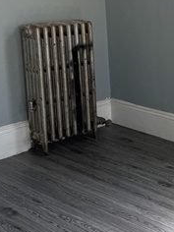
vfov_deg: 25.0
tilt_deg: -11.3
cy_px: 88
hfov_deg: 17.5
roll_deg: -0.3
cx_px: 238
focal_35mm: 78
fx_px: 523
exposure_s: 1/216
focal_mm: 6.76
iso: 80
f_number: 1.78
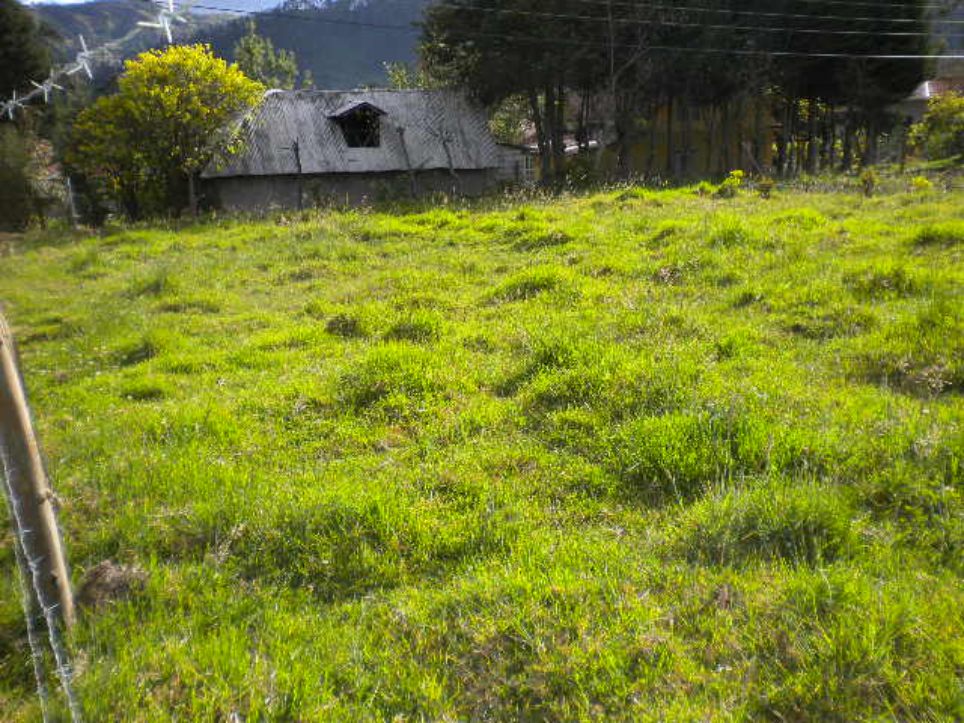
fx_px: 975
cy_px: 362
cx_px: 482
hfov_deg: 52.6
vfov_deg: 40.7
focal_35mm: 35
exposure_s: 1/450
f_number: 4.6
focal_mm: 6.3
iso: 113
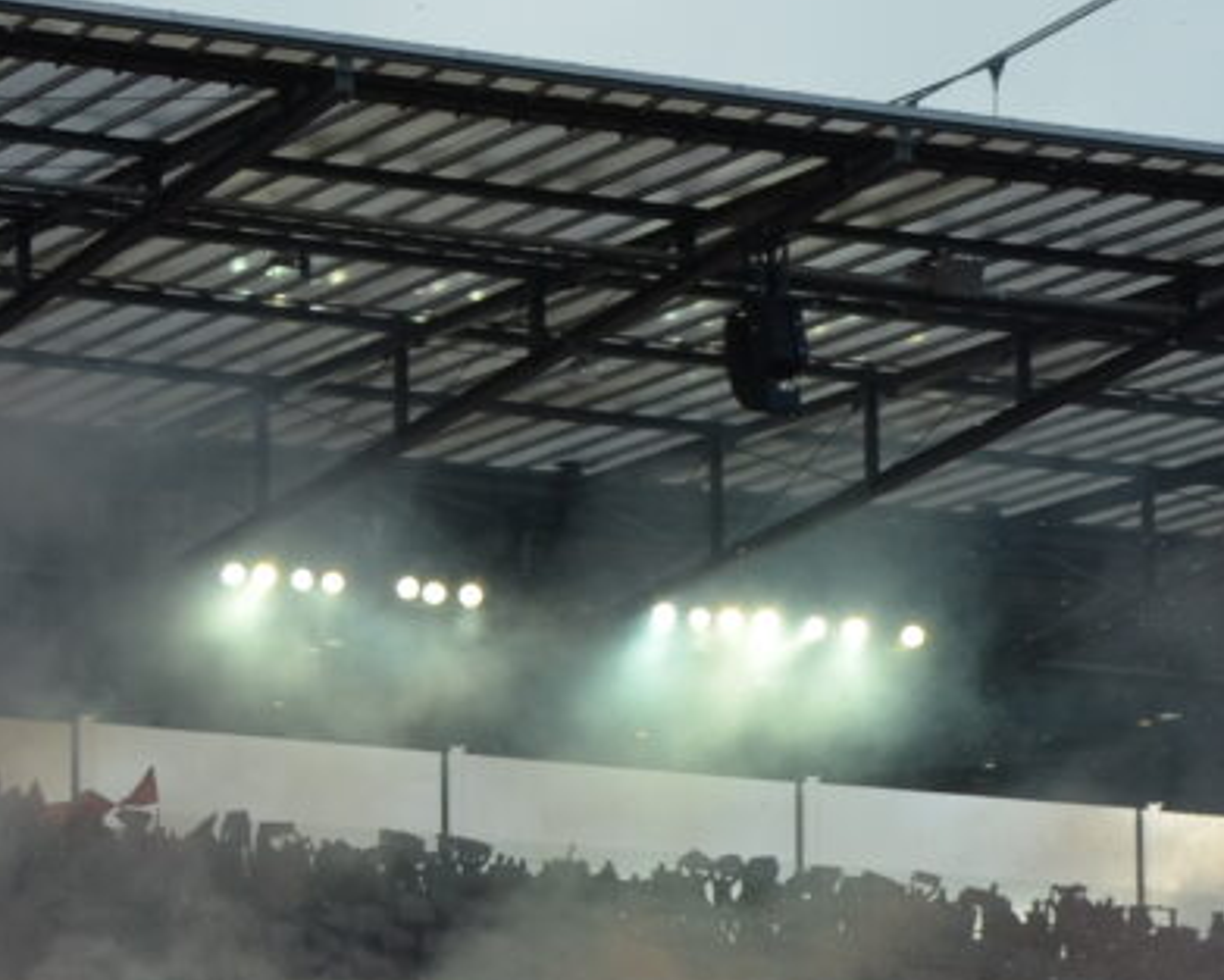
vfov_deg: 8.3
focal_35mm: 184
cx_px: -416
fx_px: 6667
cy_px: 1359
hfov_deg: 10.2
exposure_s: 1/250
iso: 180
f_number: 8
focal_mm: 32
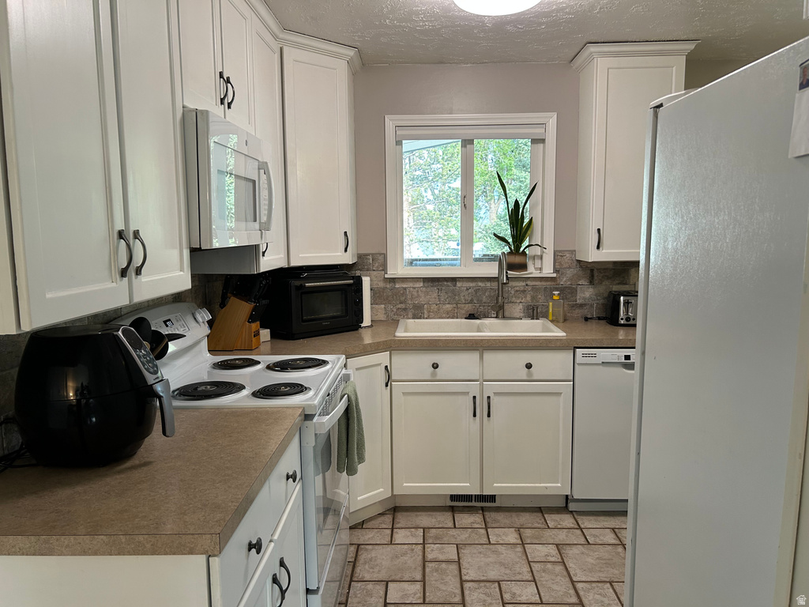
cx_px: 404
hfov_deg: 67.3
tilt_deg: -7.2
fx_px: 608
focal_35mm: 26
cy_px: 304
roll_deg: +0.9
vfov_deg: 53.1
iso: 125
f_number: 1.5
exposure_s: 1/120
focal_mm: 5.7
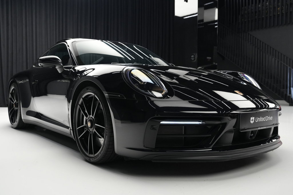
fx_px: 285
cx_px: 146
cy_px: 98
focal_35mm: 35
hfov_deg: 54.4
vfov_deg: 37.9
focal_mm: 35
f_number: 4
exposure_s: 1/60
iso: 3200
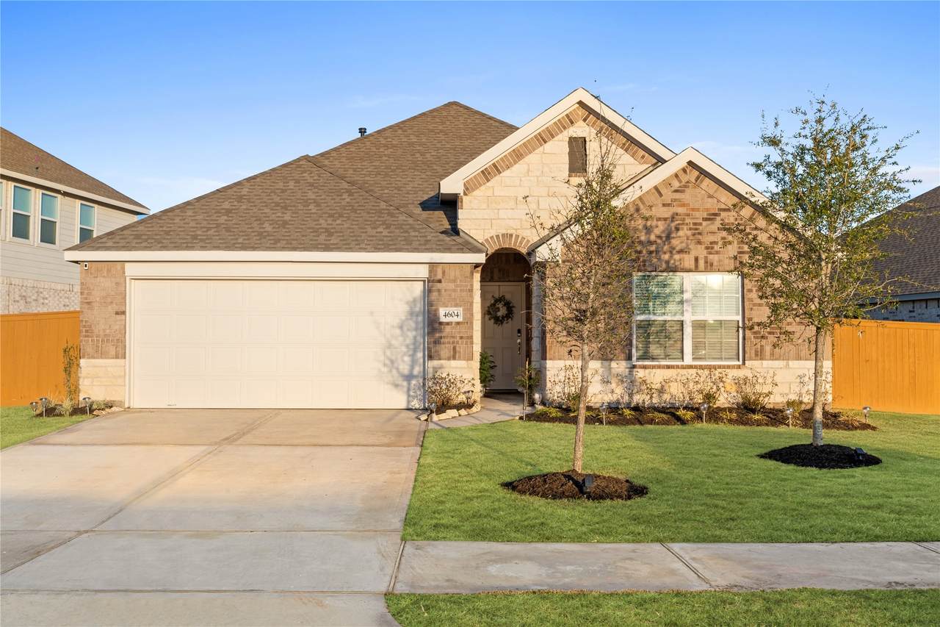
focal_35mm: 37
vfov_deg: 35.9
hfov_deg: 51.9
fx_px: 966
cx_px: 470
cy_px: 314
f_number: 16
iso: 250
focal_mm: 37
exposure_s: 1/80
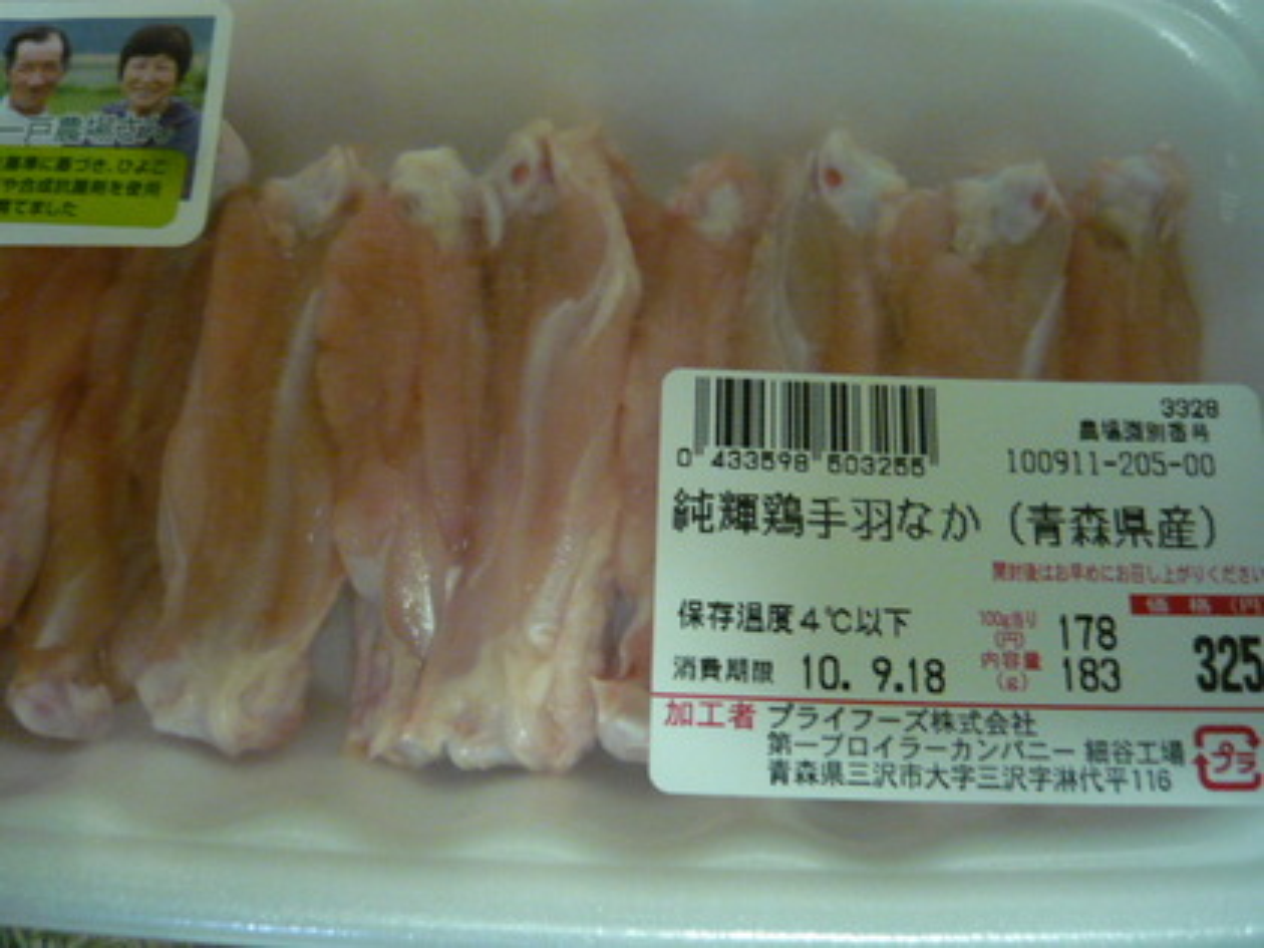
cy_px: 474
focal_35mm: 33
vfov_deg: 42.9
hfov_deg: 55.4
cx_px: 632
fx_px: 1205
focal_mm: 5.5
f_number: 2.8
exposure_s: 1/8
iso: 400
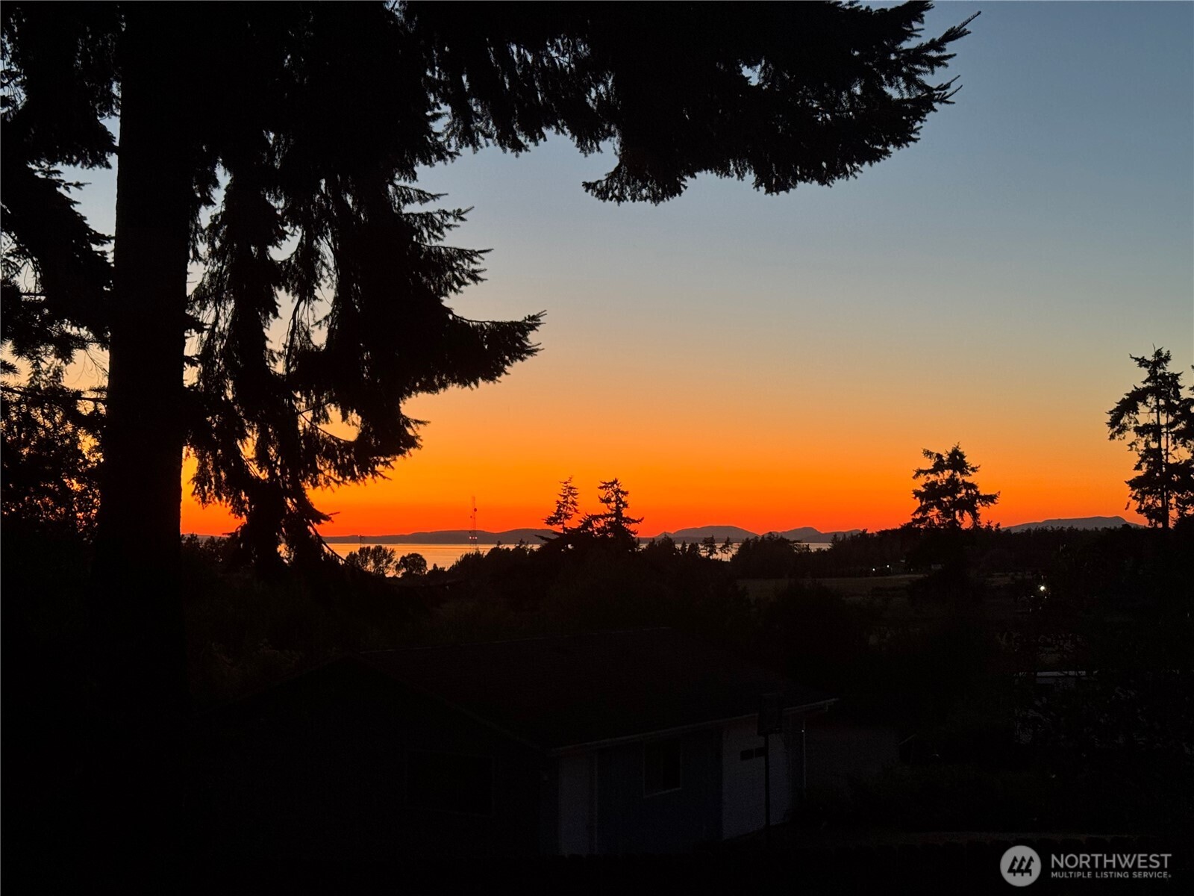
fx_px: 1656
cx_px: 597
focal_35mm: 48
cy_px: 448
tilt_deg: +2.4
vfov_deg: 30.3
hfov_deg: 39.7
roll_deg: -0.6
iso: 250
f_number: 1.78
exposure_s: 1/43
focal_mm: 6.76
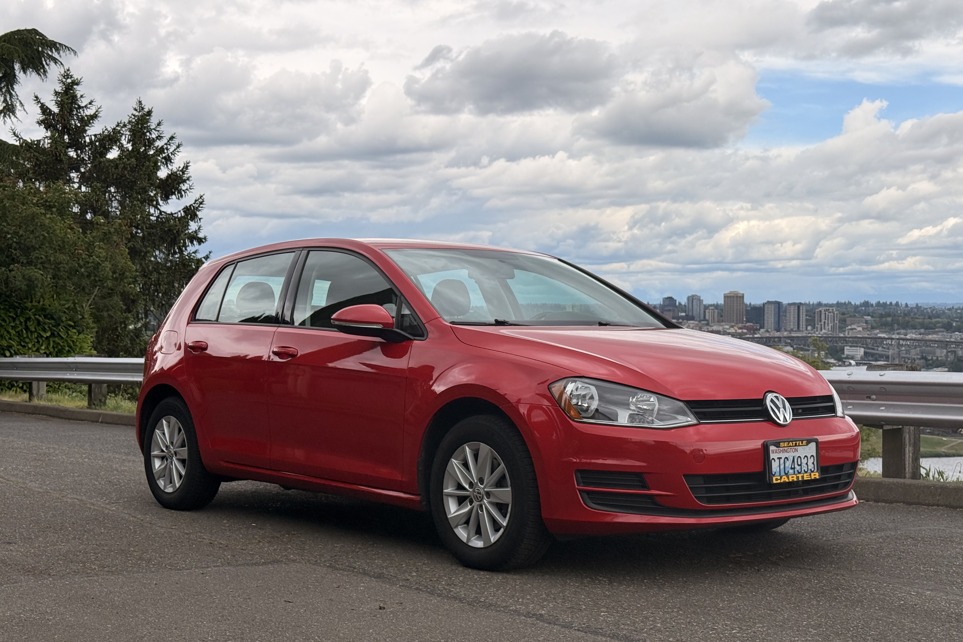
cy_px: 355
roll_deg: -0.3
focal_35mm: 50
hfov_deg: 39.6
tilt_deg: -2.1
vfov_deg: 27.0
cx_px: 482
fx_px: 1337
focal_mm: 6.76
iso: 64
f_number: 1.78
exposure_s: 1/4878
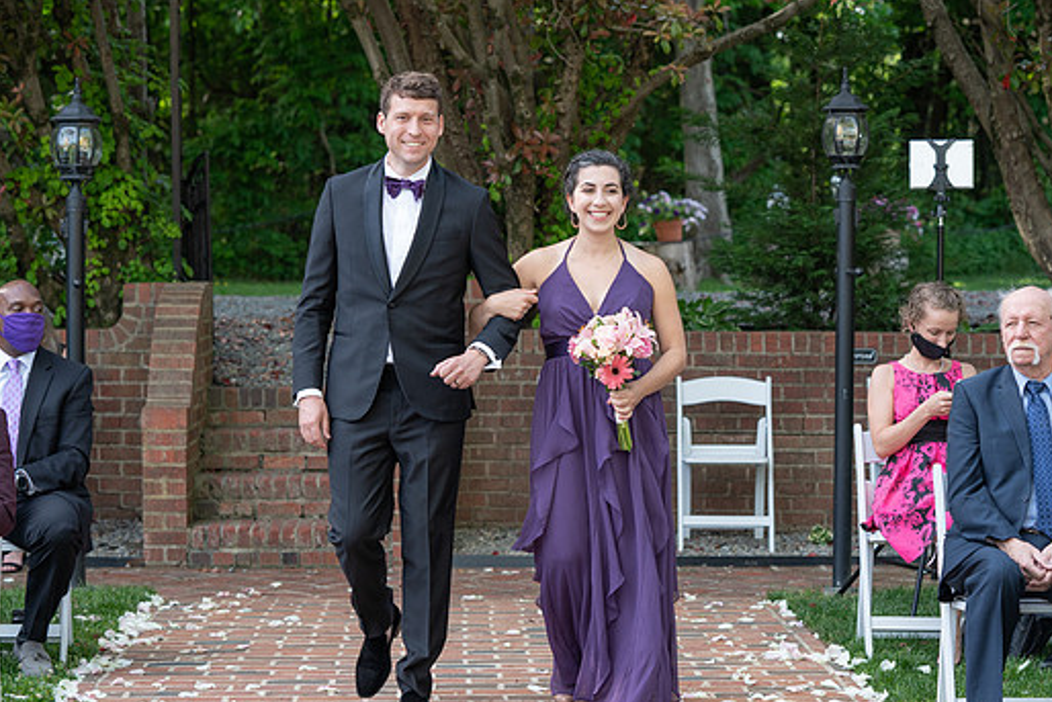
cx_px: 562
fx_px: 2864
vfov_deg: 14.0
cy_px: 394
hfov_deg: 20.8
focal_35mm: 98
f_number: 4
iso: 250
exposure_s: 1/200
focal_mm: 78
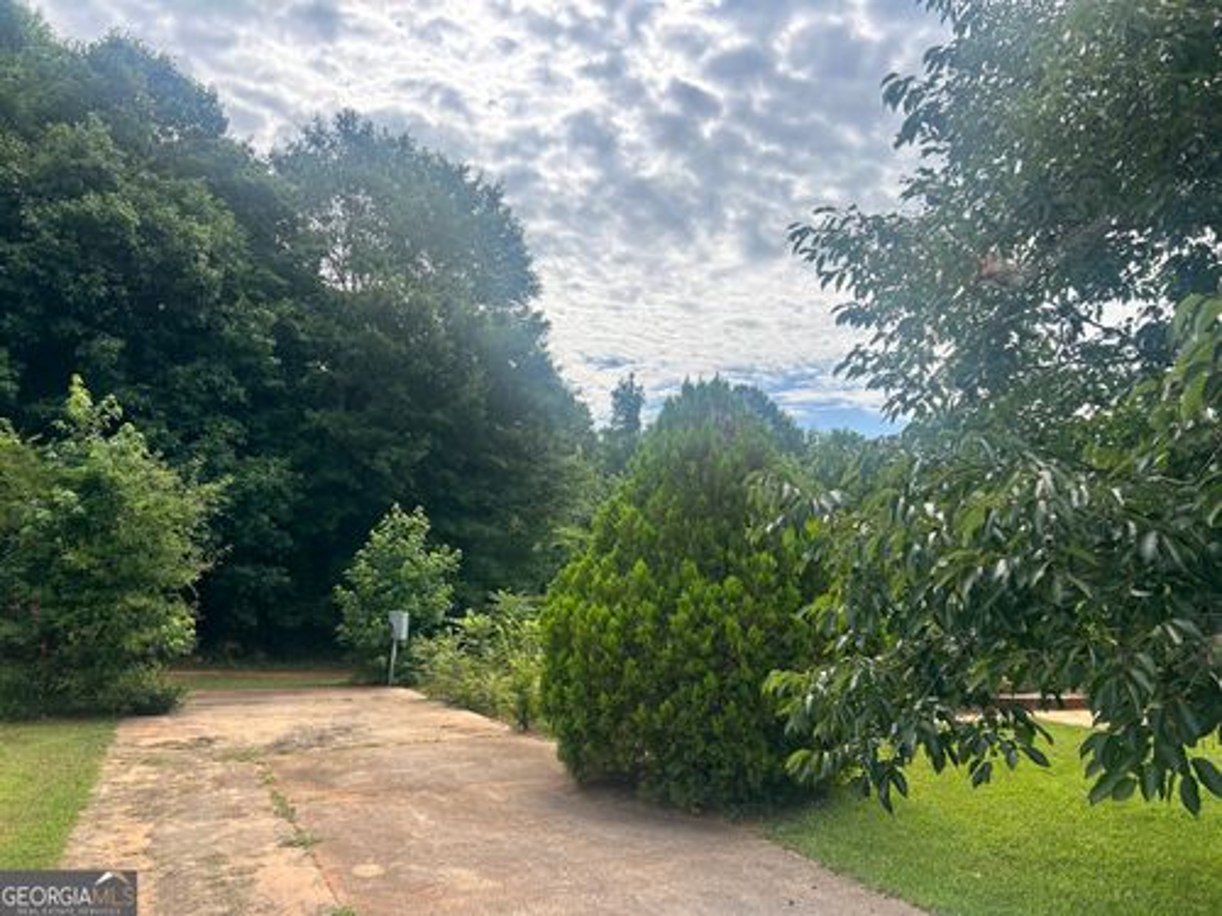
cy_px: 458
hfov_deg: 67.3
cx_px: 611
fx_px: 918
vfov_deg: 53.1
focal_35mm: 26
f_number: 1.5
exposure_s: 1/3356
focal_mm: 5.7
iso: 50
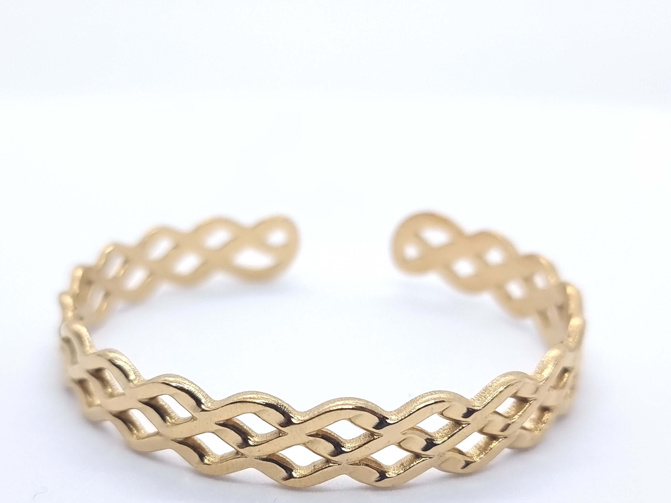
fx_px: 620
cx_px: 291
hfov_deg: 56.6
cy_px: 330
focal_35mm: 32
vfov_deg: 43.6
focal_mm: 6.7
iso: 80
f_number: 1.8
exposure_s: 1/180
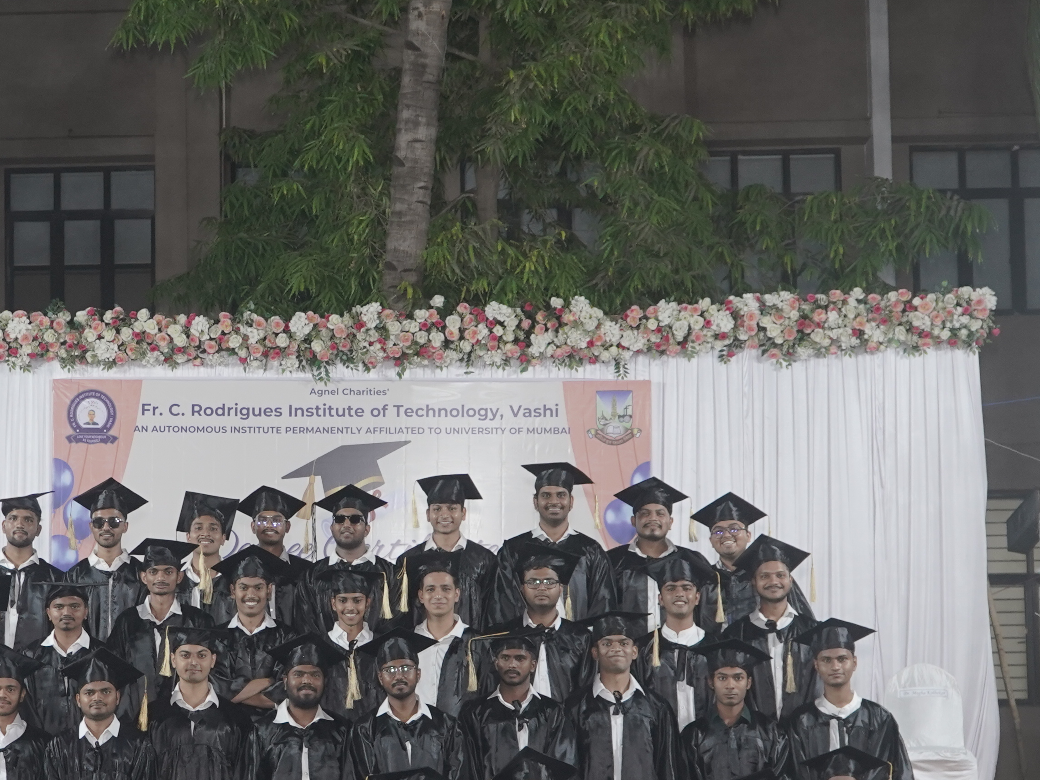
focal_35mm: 81
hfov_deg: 23.9
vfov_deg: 18.2
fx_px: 2433
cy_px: 474
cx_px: 300
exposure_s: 1/200
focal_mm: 32
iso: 1250
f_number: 4
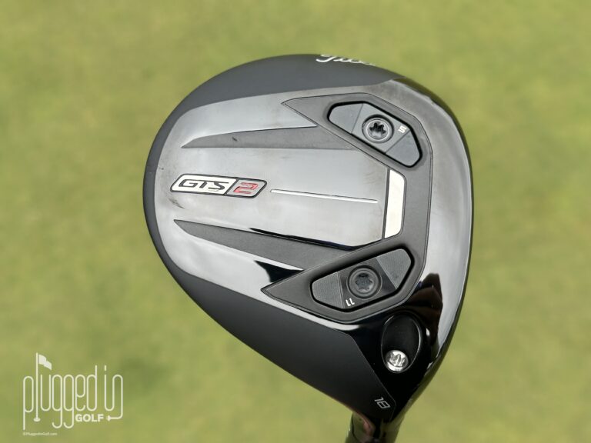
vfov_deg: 30.3
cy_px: 222
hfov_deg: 39.7
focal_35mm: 48
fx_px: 820
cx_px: 296
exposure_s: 1/252
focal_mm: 6.86
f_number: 1.78
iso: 64
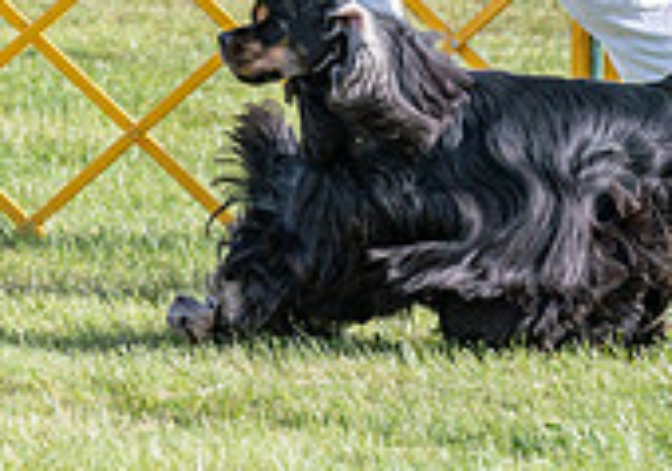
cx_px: 414
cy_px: -322
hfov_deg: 3.3
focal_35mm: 610
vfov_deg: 2.3
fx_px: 11564
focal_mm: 152
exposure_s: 1/1250
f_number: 5.6
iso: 200
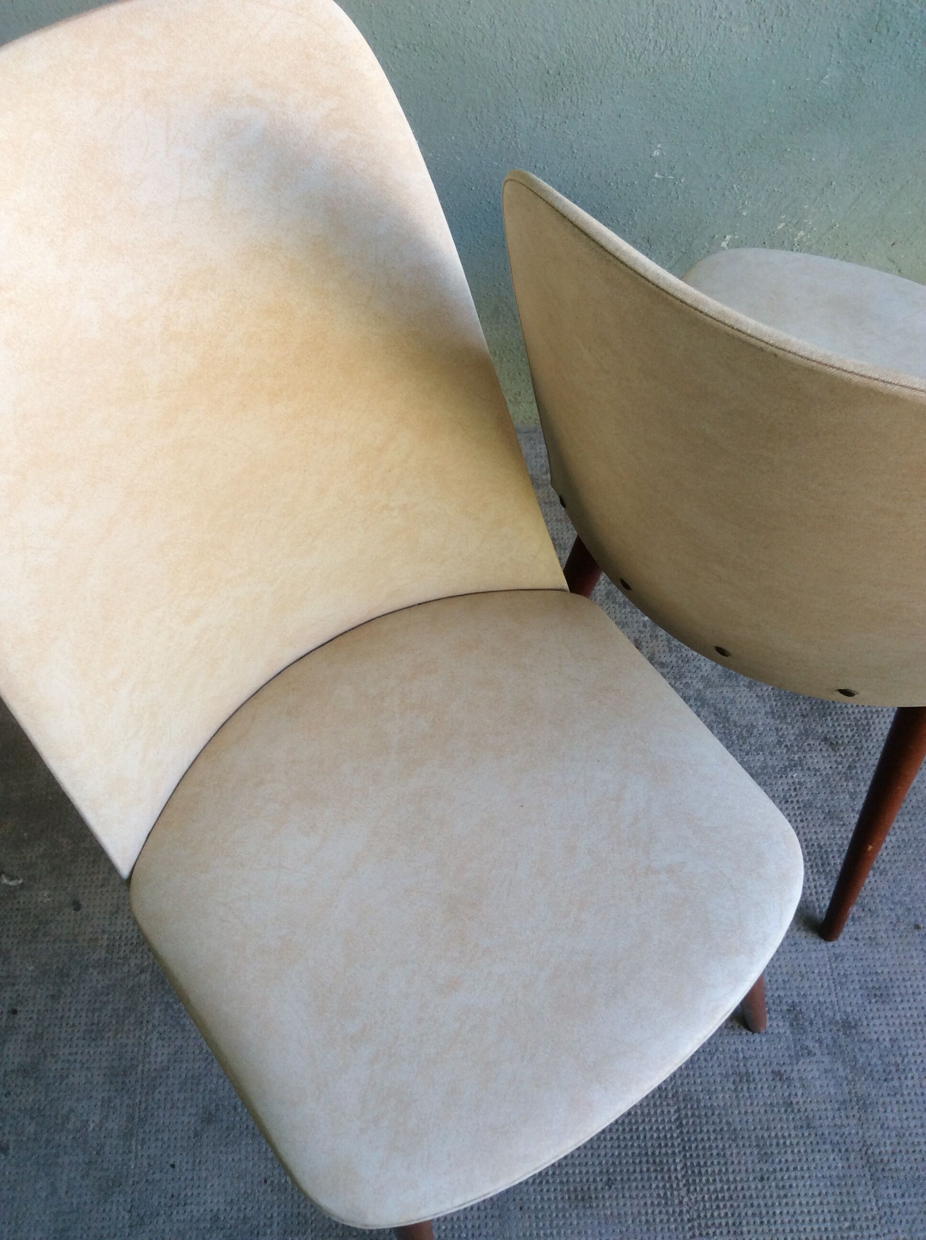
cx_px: 463
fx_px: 1144
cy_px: 620
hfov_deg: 44.1
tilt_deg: -59.4
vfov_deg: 56.9
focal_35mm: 32
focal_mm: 3.3
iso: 40
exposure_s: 1/50
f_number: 2.4
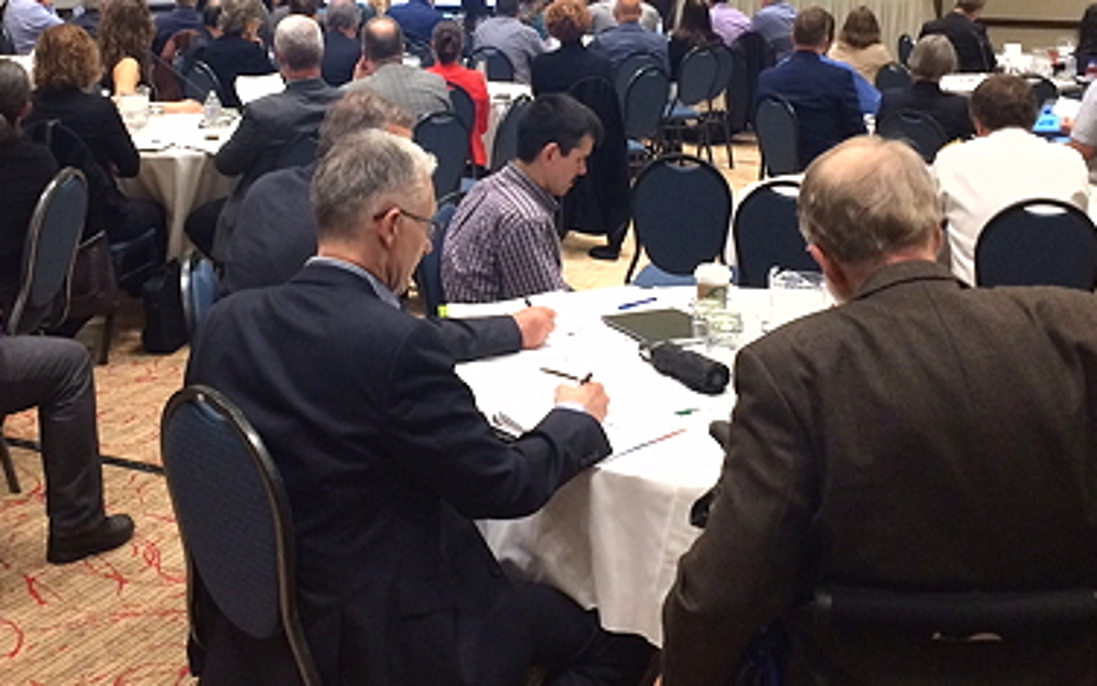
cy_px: 178
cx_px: 452
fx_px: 1585
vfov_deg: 24.2
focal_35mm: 53
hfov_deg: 38.1
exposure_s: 1/30
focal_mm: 4.15
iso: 160
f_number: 2.2
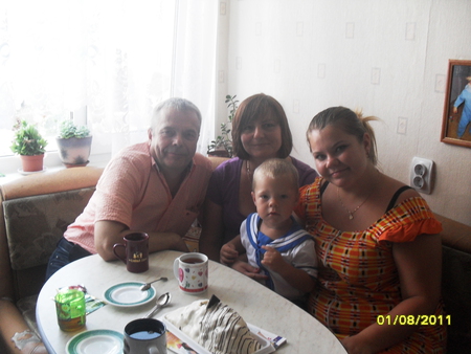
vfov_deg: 37.8
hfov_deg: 49.0
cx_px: 236
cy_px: 177
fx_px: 517
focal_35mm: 38
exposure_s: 1/45
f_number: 2.8
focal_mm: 6.3
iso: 100
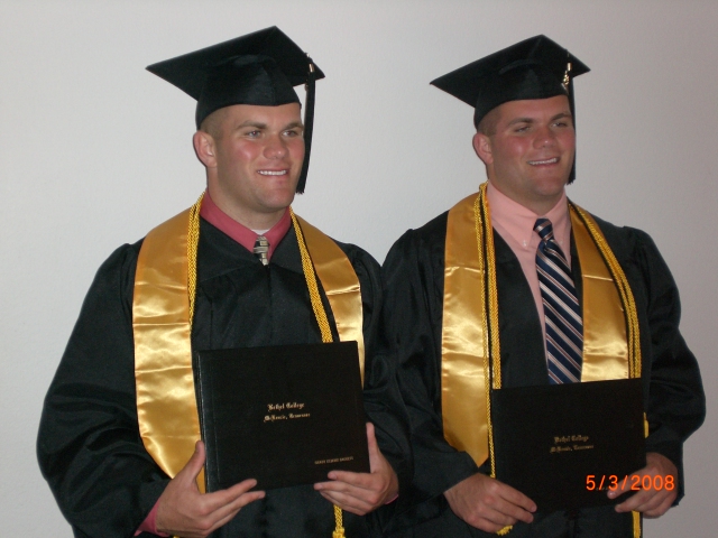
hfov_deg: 37.5
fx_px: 1058
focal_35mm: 51
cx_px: 359
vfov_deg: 28.6
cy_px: 269
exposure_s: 1/60
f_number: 3.6
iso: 200
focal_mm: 8.44
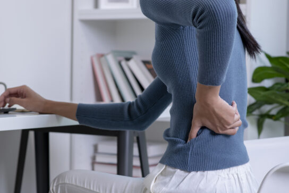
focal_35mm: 120
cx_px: 106
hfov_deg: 17.0
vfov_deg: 11.4
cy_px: 98
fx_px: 964
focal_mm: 85
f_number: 5
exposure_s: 1/30
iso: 200
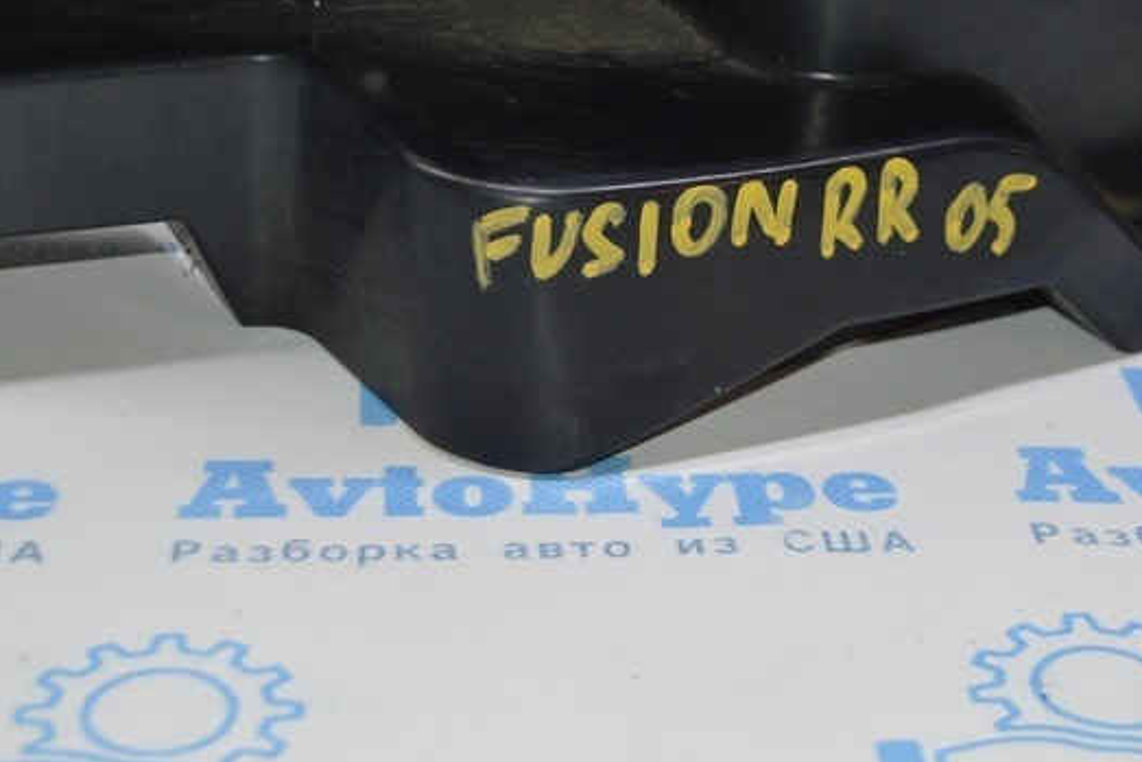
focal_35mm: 88
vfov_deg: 15.4
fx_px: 2792
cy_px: 147
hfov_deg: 23.1
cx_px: 592
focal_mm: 30
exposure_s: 1/80
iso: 400
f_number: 4.2
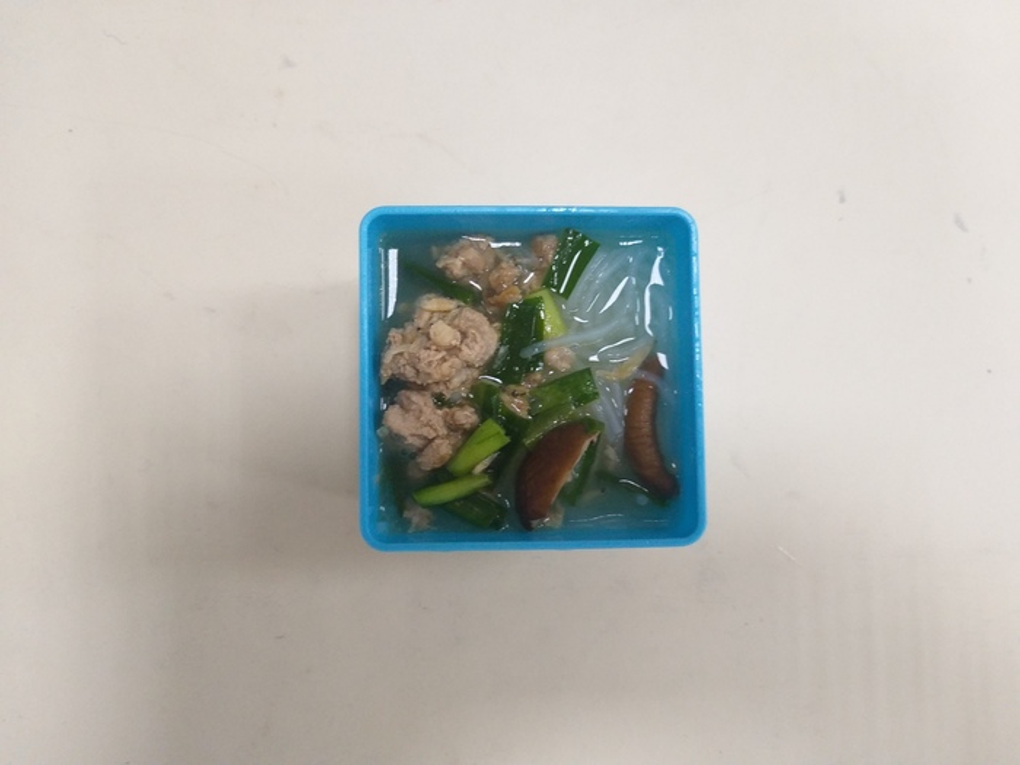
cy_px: 382
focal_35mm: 26
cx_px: 510
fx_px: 766
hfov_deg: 67.3
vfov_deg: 53.1
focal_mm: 3.93
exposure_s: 1/60
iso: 160
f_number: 1.7
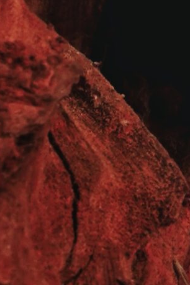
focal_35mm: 624
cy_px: -251
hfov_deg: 2.2
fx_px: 4940
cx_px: 245
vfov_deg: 3.3
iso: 640
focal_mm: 75
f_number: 22
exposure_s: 1/80
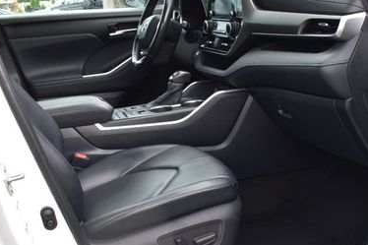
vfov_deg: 24.9
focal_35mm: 54
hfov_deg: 35.6
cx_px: 300
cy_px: 170
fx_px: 550
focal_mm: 21
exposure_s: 1/15
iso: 450
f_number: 6.3
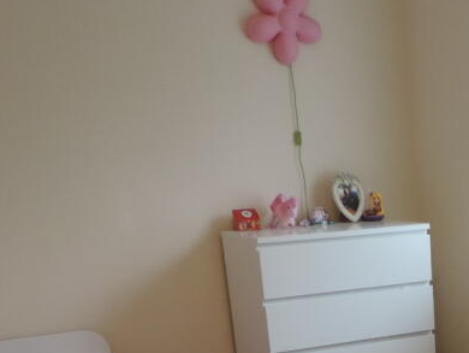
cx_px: 488
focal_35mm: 63
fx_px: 854
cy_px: 458
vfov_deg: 21.2
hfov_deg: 28.5
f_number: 3
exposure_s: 1/30
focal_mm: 4.3
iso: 280
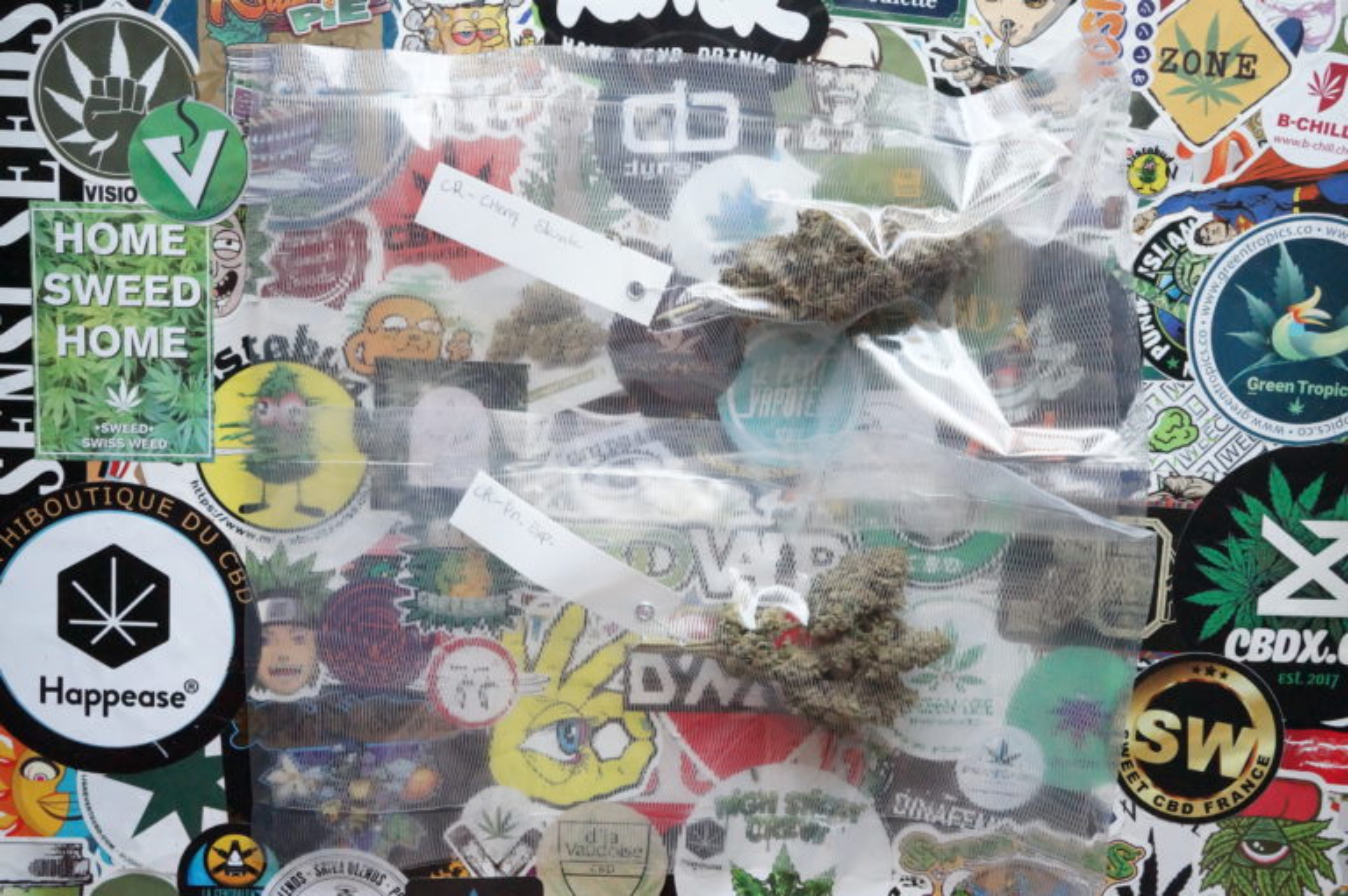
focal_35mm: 38
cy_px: 448
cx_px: 674
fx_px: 1403
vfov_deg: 35.4
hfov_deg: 51.3
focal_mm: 25
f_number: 13
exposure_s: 1/200
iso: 6400
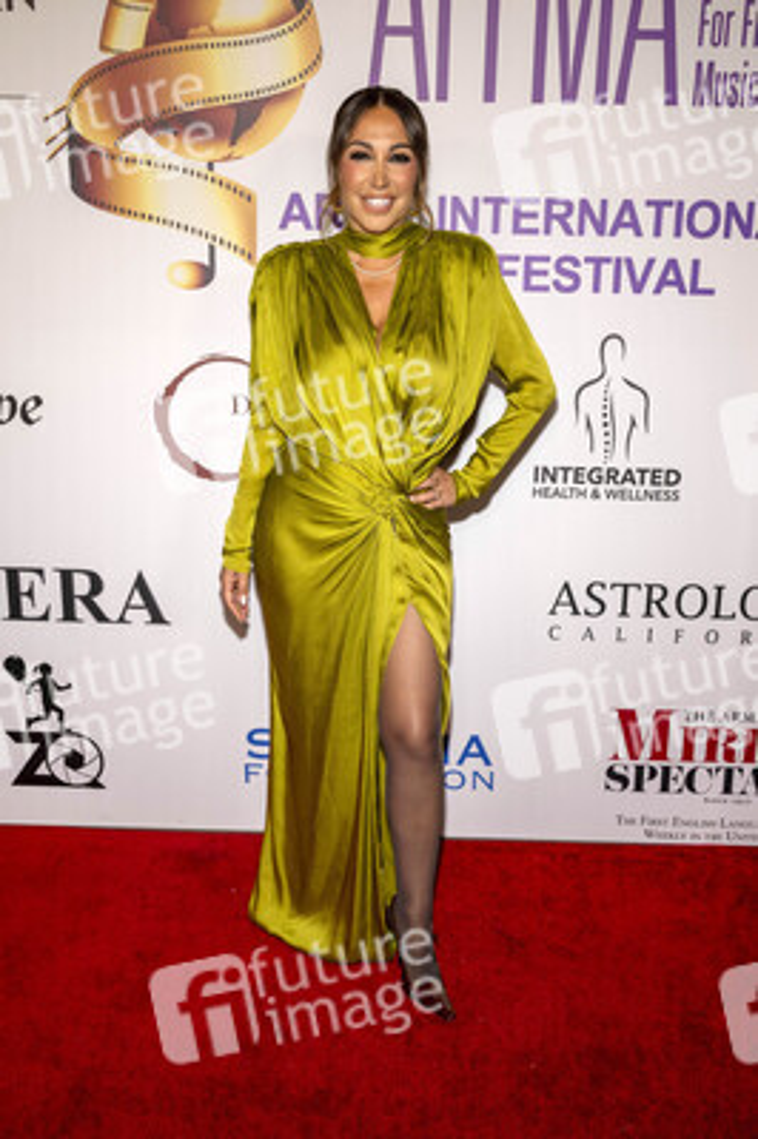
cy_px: 570
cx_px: 379
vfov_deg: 53.2
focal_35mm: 36
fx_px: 1139
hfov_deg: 36.8
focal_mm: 36
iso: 800
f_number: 6.3
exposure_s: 1/200
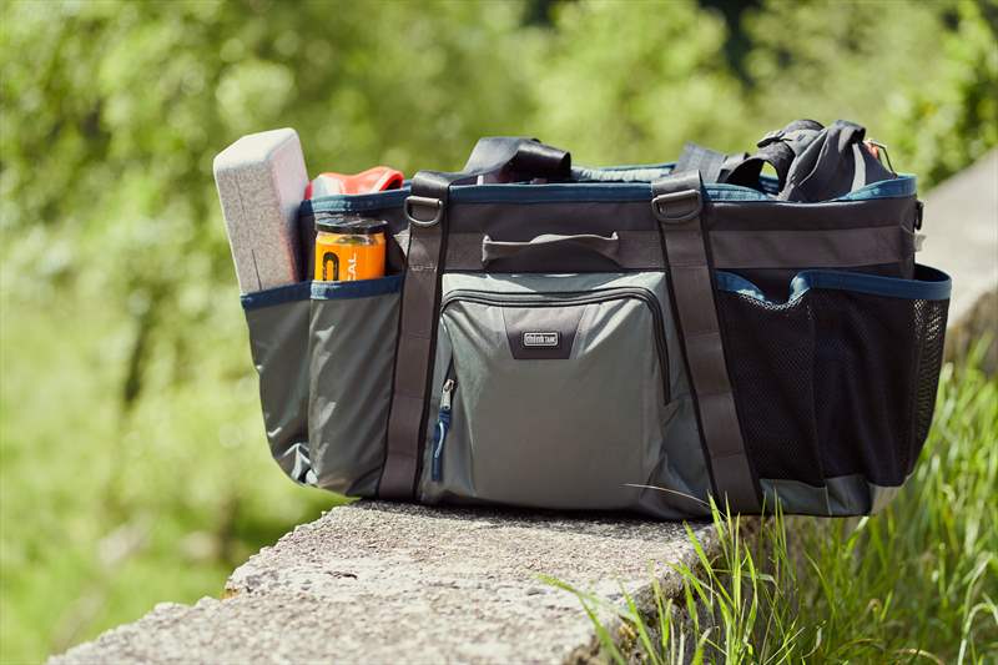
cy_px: 332
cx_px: 499
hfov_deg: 23.9
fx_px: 2356
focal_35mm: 85
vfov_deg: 16.1
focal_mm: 85
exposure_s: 1/1000
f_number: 2.8
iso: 160
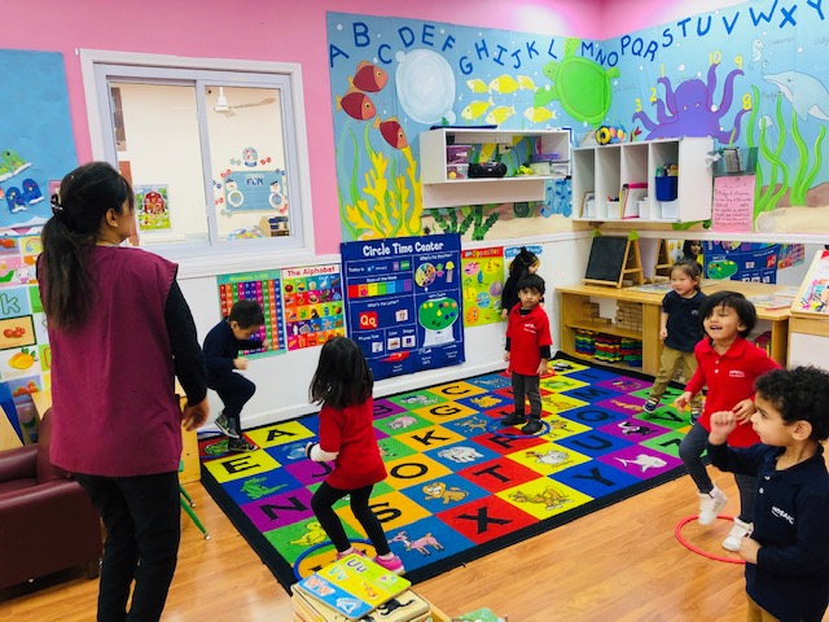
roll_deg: +3.3
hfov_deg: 63.4
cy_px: 311
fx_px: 671
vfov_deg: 49.7
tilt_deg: -9.4
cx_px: 414
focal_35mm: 28
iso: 40
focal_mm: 3.99
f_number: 1.8
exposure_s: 1/30
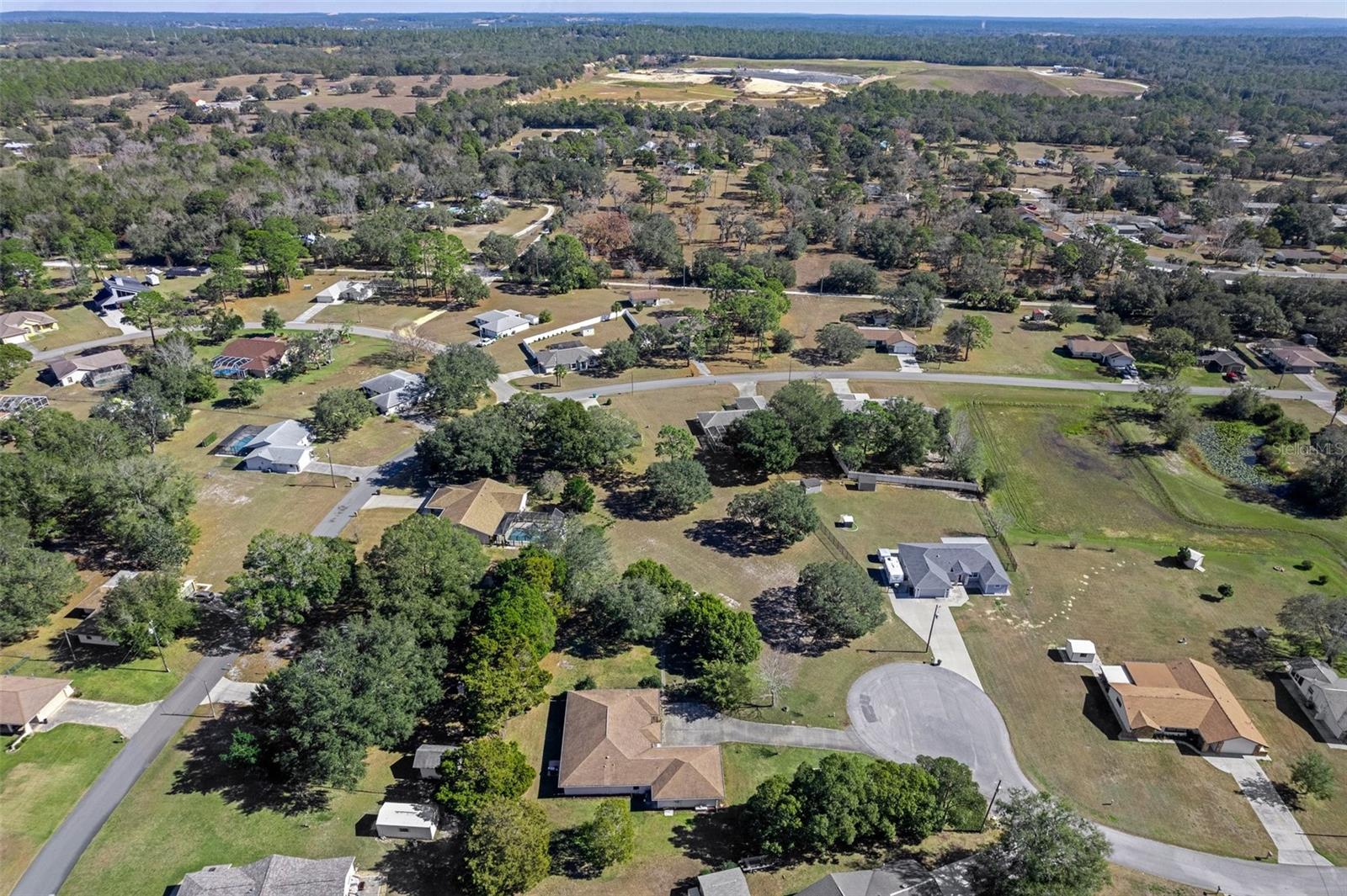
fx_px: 823
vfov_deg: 57.2
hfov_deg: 78.6
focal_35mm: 22
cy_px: 448
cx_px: 674
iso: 130
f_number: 2.8
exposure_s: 1/1250
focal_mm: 8.38
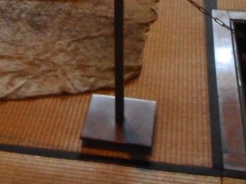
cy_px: -103
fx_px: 568
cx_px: 53
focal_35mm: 80
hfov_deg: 24.1
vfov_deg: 16.5
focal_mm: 4.5
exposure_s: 1/25
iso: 560
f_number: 3.7
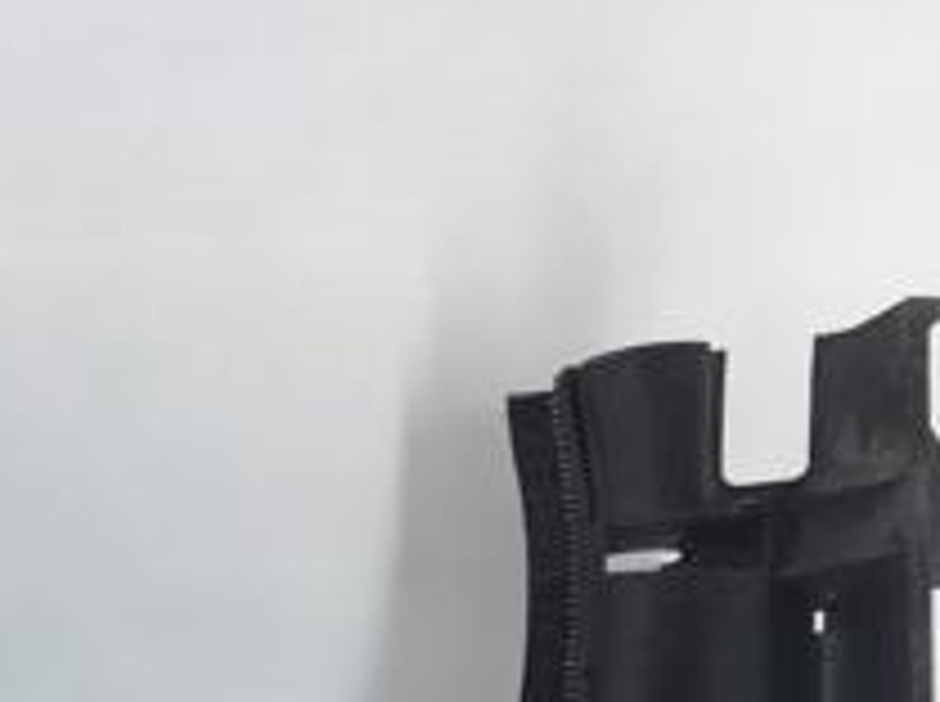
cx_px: -274
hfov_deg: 20.2
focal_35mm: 89
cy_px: 1062
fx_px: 2413
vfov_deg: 15.3
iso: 25
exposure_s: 1/121
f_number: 2.2
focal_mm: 4.15
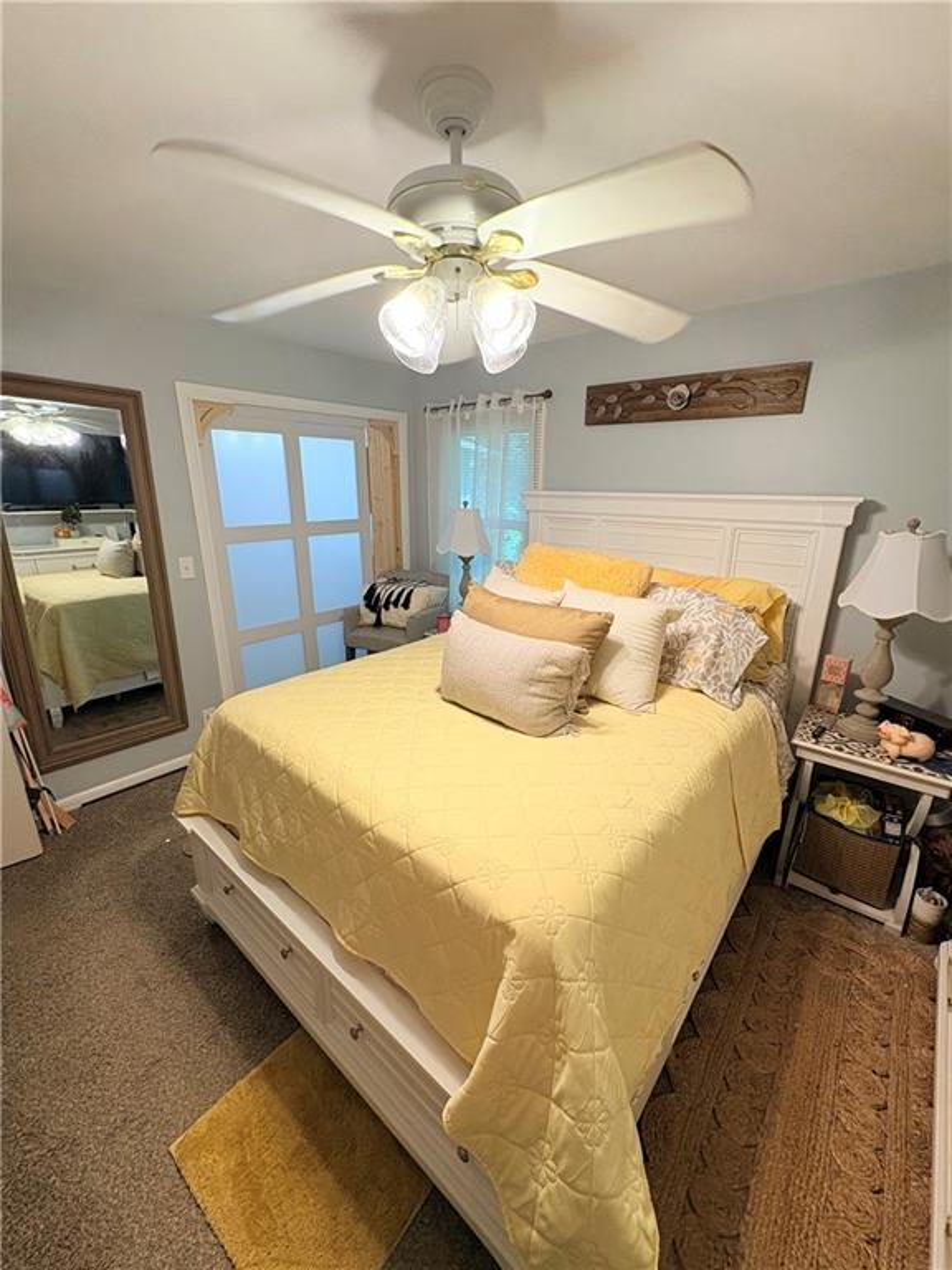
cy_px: 635
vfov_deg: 102.1
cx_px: 476
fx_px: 513
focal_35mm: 14
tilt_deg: -16.0
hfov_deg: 85.7
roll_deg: -1.0
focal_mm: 2.22
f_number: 2.2
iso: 160
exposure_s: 1/120
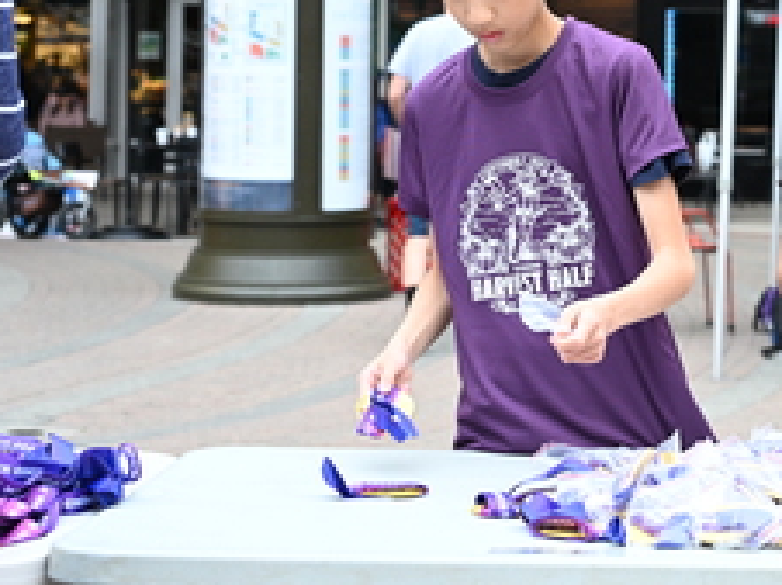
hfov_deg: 18.7
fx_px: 2324
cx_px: 747
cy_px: 36
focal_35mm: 103
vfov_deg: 14.2
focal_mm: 44
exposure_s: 1/320
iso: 1600
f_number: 4
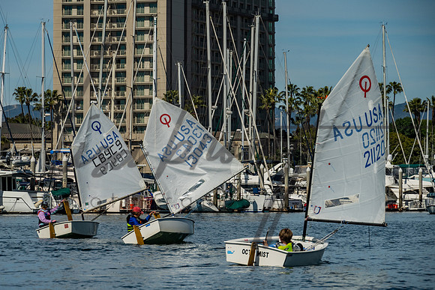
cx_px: 194
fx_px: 2731
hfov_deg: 9.1
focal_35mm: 226
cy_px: 160
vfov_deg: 6.1
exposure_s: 1/800
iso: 250
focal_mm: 200
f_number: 10
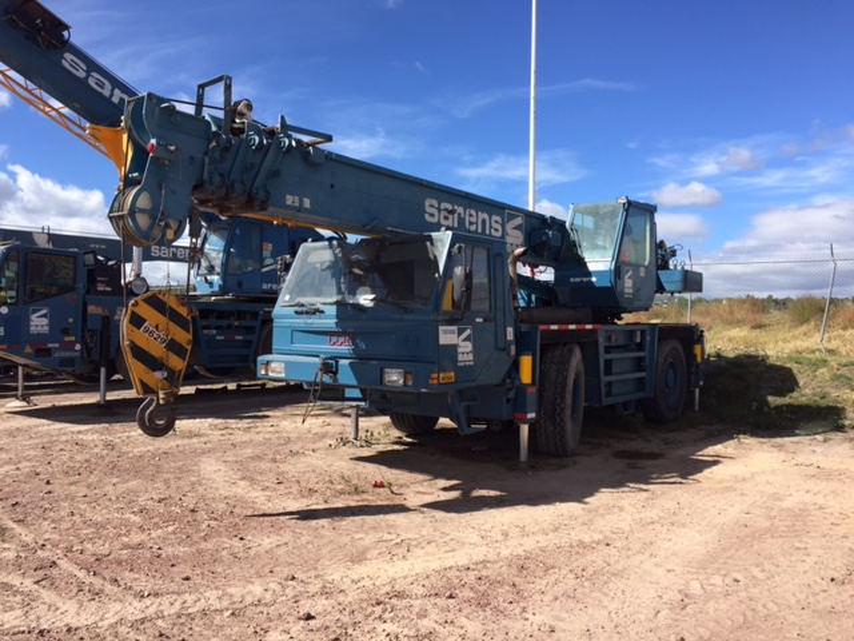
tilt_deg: +1.0
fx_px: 715
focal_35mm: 29
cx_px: 427
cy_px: 320
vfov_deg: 48.2
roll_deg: -0.9
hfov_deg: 61.7
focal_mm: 4.15
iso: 32
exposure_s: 1/1647
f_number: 2.2
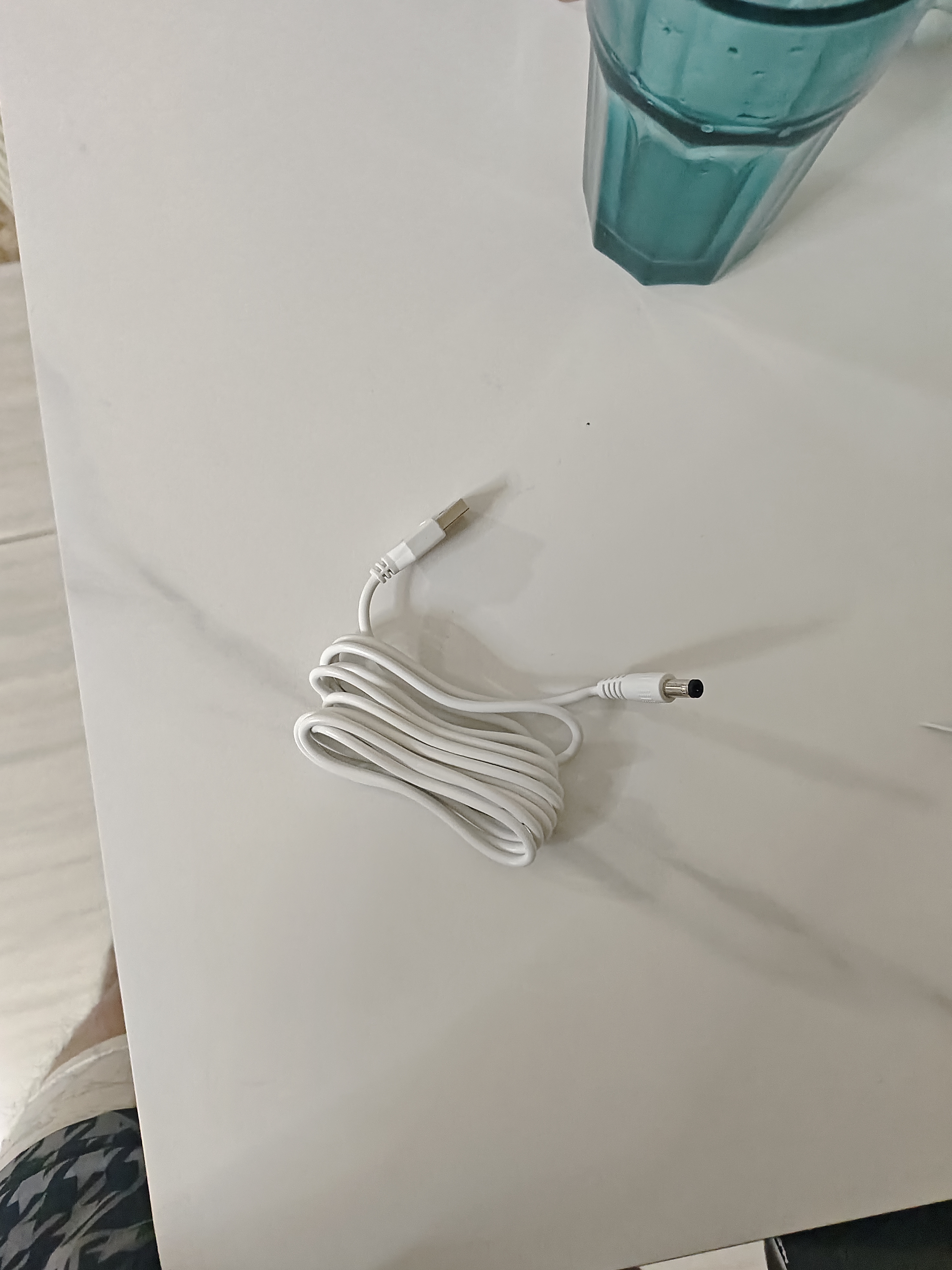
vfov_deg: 71.6
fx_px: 880
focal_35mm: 24
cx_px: 460
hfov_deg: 56.8
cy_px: 625
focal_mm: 5.56
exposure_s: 1/280
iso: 7613
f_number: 1.88
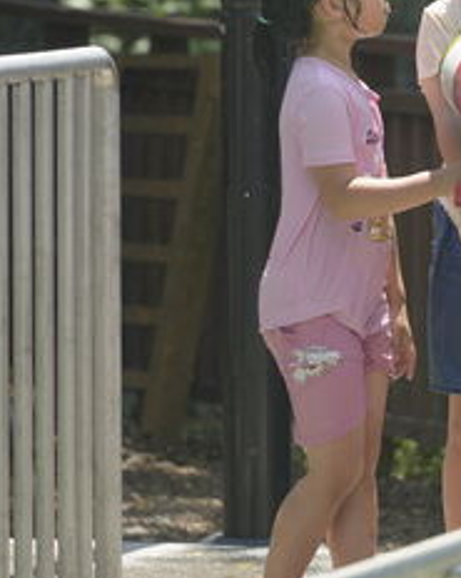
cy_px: 177
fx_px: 8305
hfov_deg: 3.2
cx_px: 615
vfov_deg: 4.0
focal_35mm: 486
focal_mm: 200
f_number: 6.3
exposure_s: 1/200
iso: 100
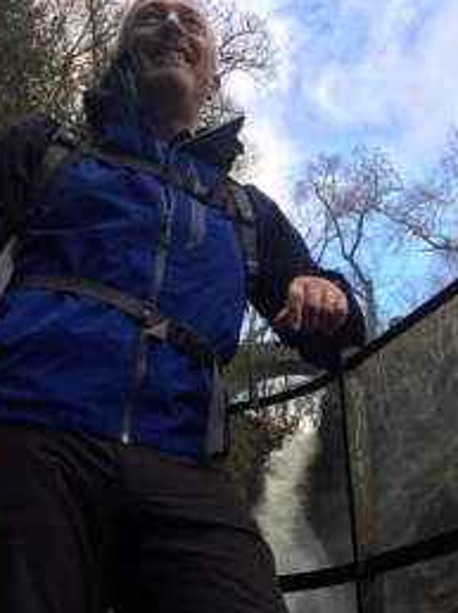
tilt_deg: +21.0
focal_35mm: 45
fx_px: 795
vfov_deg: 41.1
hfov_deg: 32.0
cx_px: 287
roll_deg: +3.7
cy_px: 449
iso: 32
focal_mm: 4.15
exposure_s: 1/214
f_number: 2.2
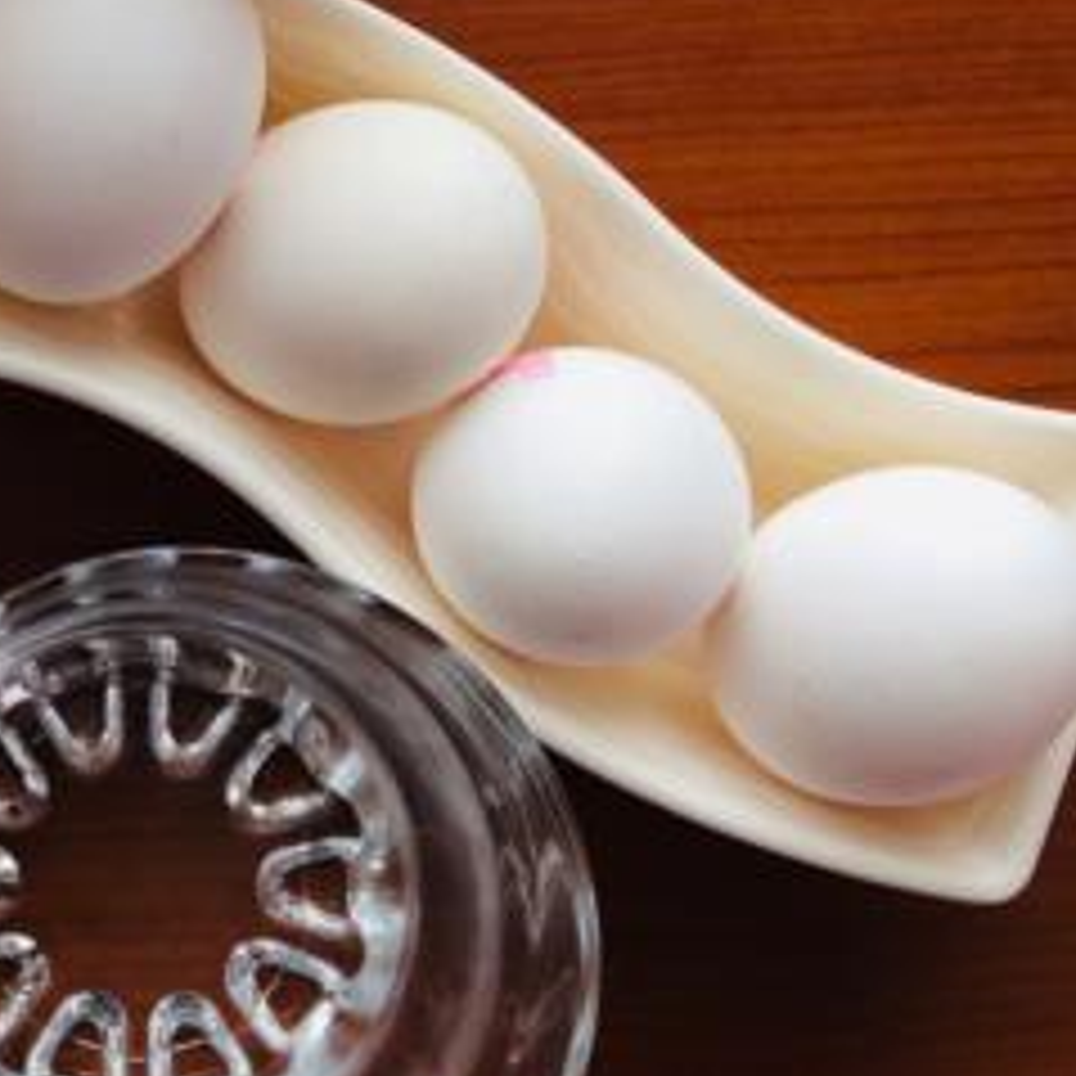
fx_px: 2602
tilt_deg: -87.6
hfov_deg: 21.2
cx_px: -320
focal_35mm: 74
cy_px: 284
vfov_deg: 23.2
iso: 32
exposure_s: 1/109
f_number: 2.2
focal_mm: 4.15
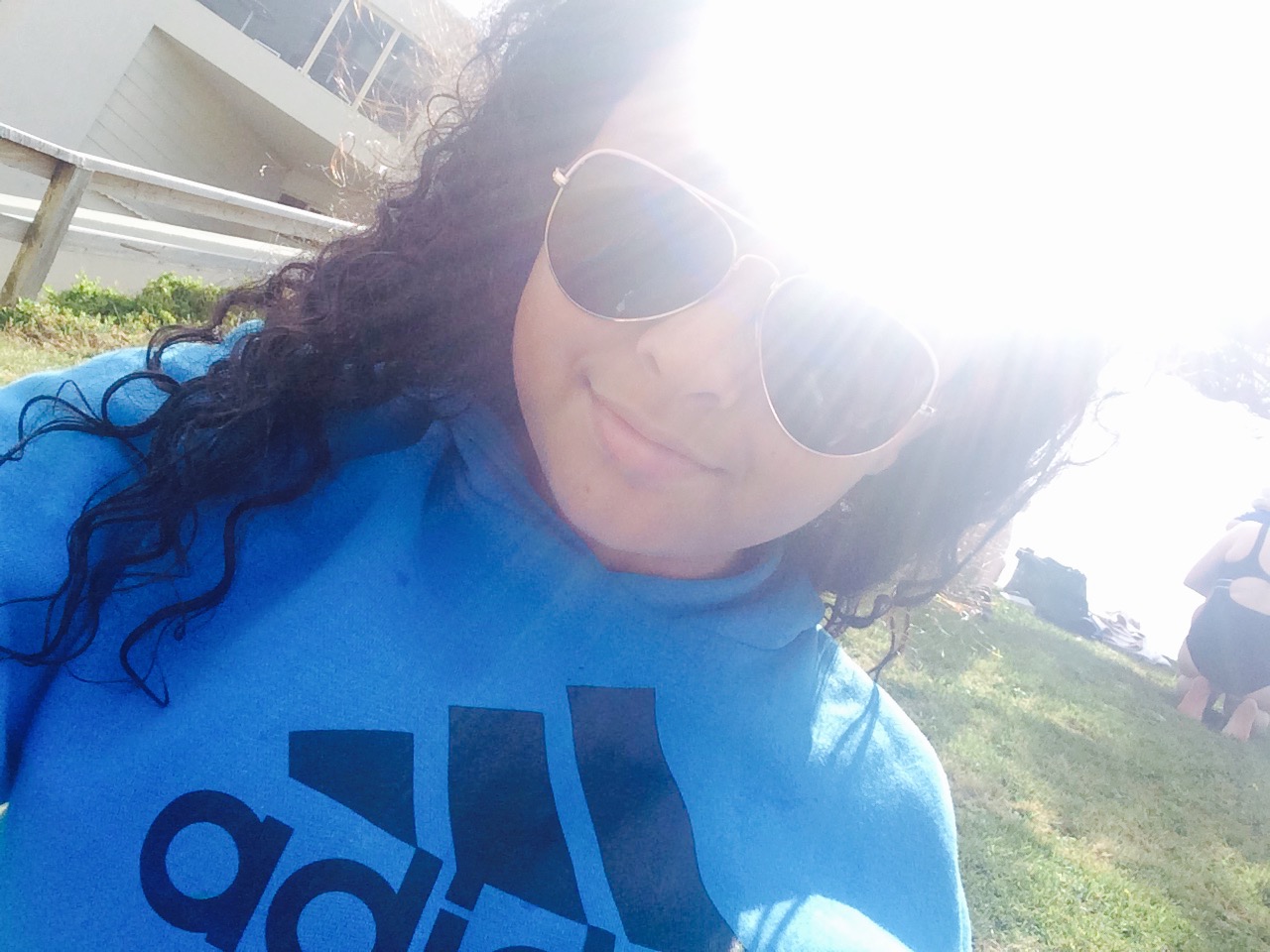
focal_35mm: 31
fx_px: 1137
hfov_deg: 58.4
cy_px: 476
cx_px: 635
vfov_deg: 45.4
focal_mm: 2.15
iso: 50
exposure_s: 1/916
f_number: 2.4
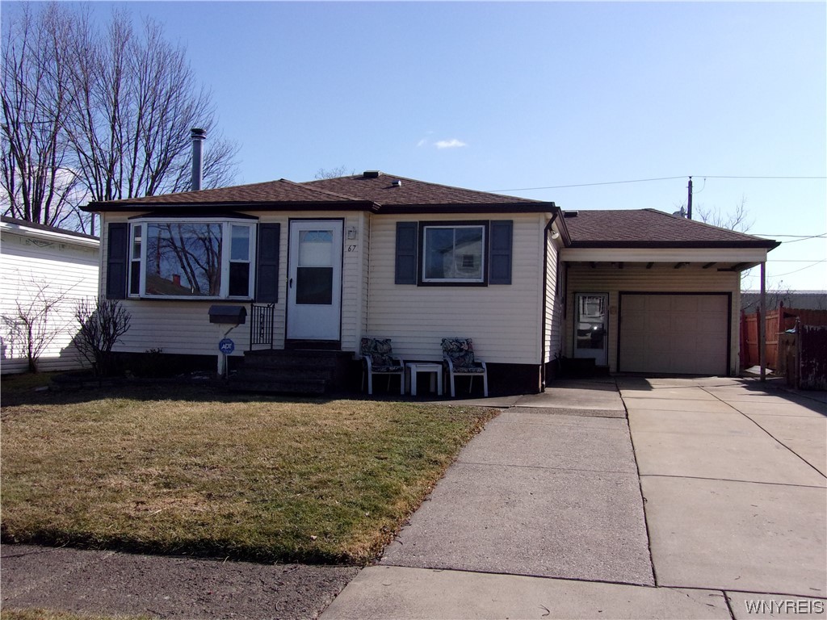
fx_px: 812
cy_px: 310
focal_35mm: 34
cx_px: 414
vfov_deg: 41.8
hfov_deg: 54.0
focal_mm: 6.1
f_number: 11.6
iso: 200
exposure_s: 1/240
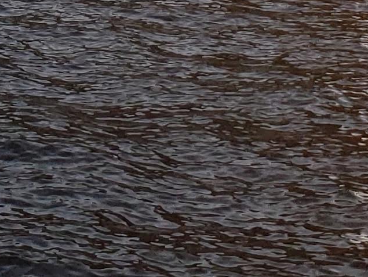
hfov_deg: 11.6
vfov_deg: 8.0
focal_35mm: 165
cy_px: -493
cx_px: -120
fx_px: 1755
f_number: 2.4
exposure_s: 1/357
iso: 50
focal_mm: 4.3
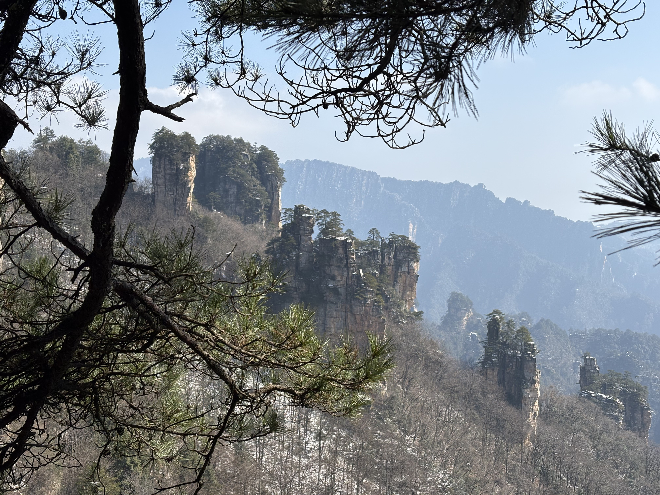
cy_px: 248
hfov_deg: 36.8
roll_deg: -0.1
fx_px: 991
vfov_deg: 28.0
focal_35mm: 52
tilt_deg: -2.2
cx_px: 330
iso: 40
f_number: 1.6
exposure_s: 1/3279
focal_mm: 5.96
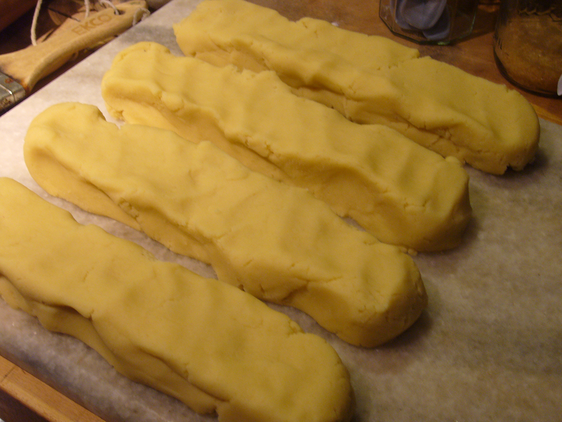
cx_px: 281
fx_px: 893
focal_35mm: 55
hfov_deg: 34.9
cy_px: 211
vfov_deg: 26.6
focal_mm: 9.1
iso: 125
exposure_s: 1/15
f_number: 3.5
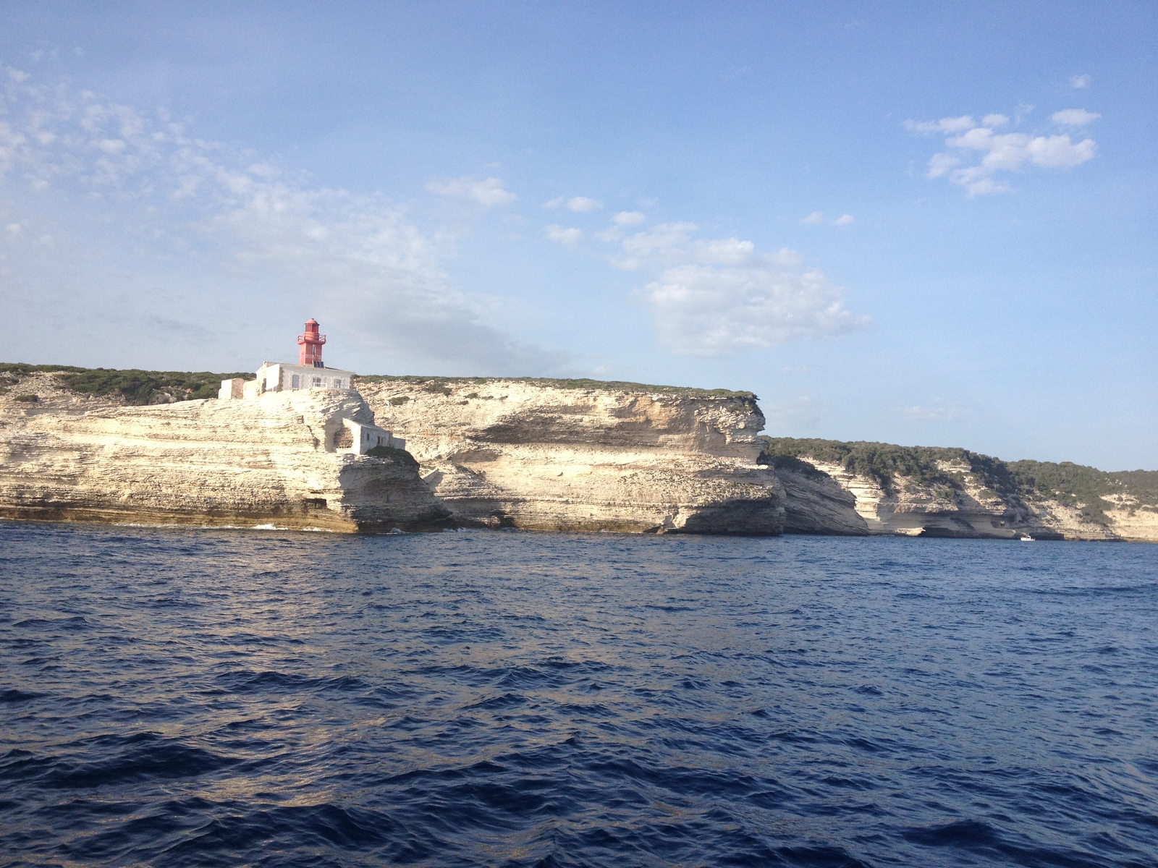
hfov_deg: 52.6
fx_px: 1171
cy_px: 434
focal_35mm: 35
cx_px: 579
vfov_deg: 40.7
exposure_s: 1/1416
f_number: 2.4
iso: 64
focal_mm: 4.28
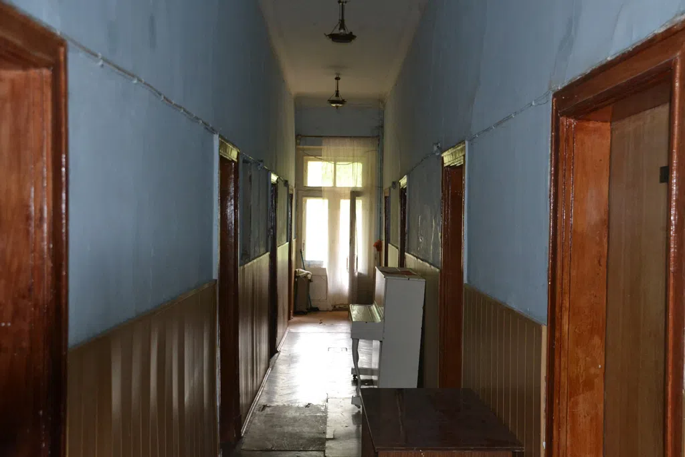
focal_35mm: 40
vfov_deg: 33.0
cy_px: 228
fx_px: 771
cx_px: 342
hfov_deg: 47.9
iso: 1600
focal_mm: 27
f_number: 5.6
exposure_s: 1/50
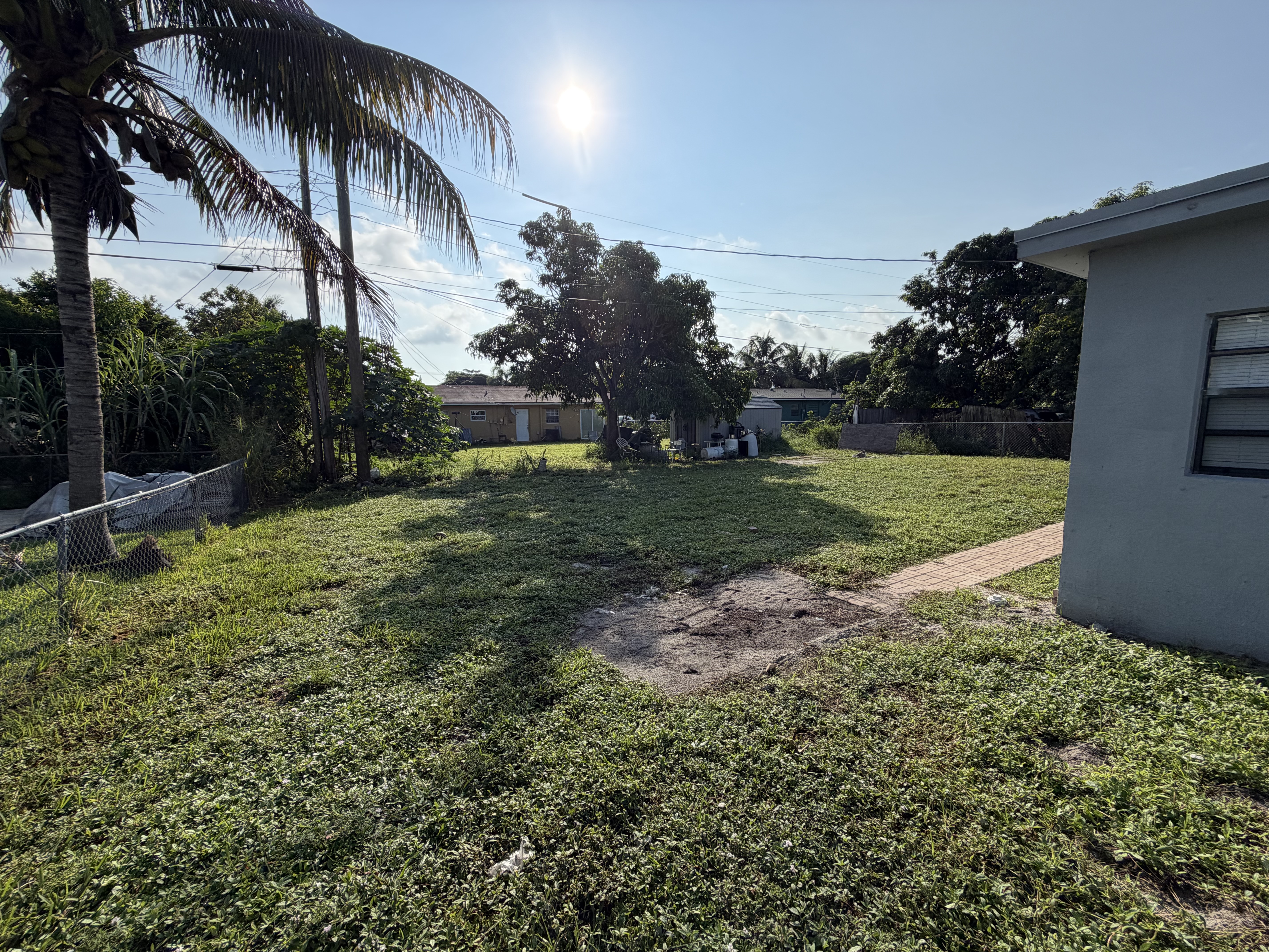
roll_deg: +1.0
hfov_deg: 102.1
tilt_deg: -6.8
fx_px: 513
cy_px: 476
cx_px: 634
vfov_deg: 85.7
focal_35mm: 14
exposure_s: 1/1795
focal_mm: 2.22
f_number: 2.2
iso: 32
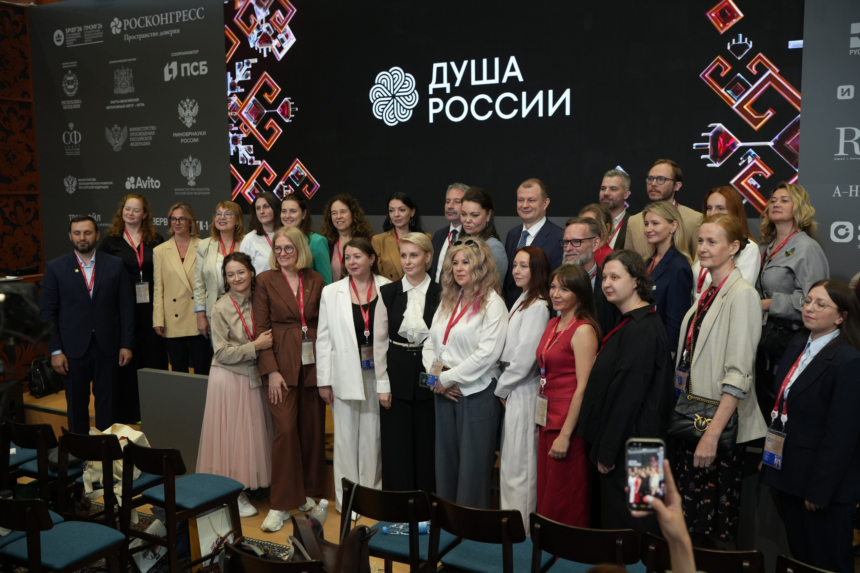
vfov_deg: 37.9
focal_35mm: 35
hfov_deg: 54.4
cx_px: 430
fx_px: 836
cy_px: 286
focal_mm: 35
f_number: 3.5
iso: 1600
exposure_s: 1/250
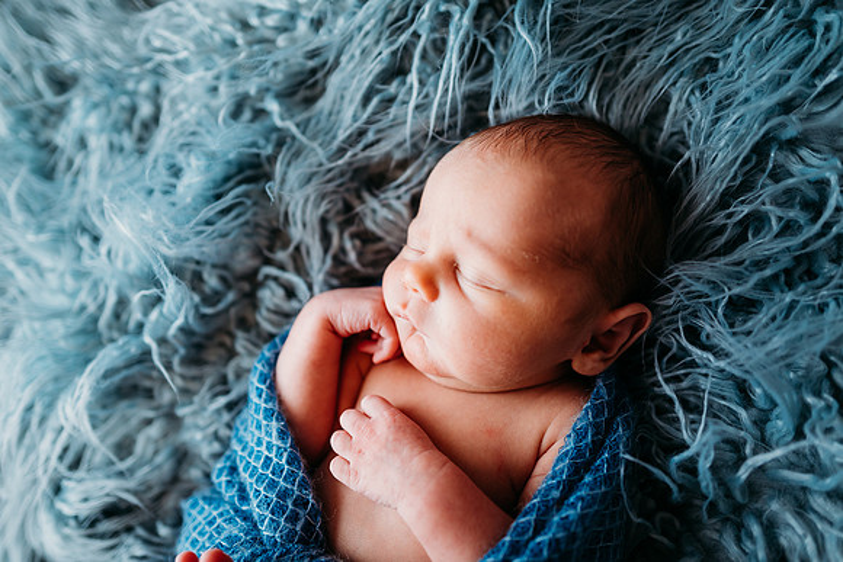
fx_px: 562
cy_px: 281
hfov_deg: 73.7
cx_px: 422
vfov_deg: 53.2
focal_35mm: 24
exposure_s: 1/200
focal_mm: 24
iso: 80
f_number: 2.2
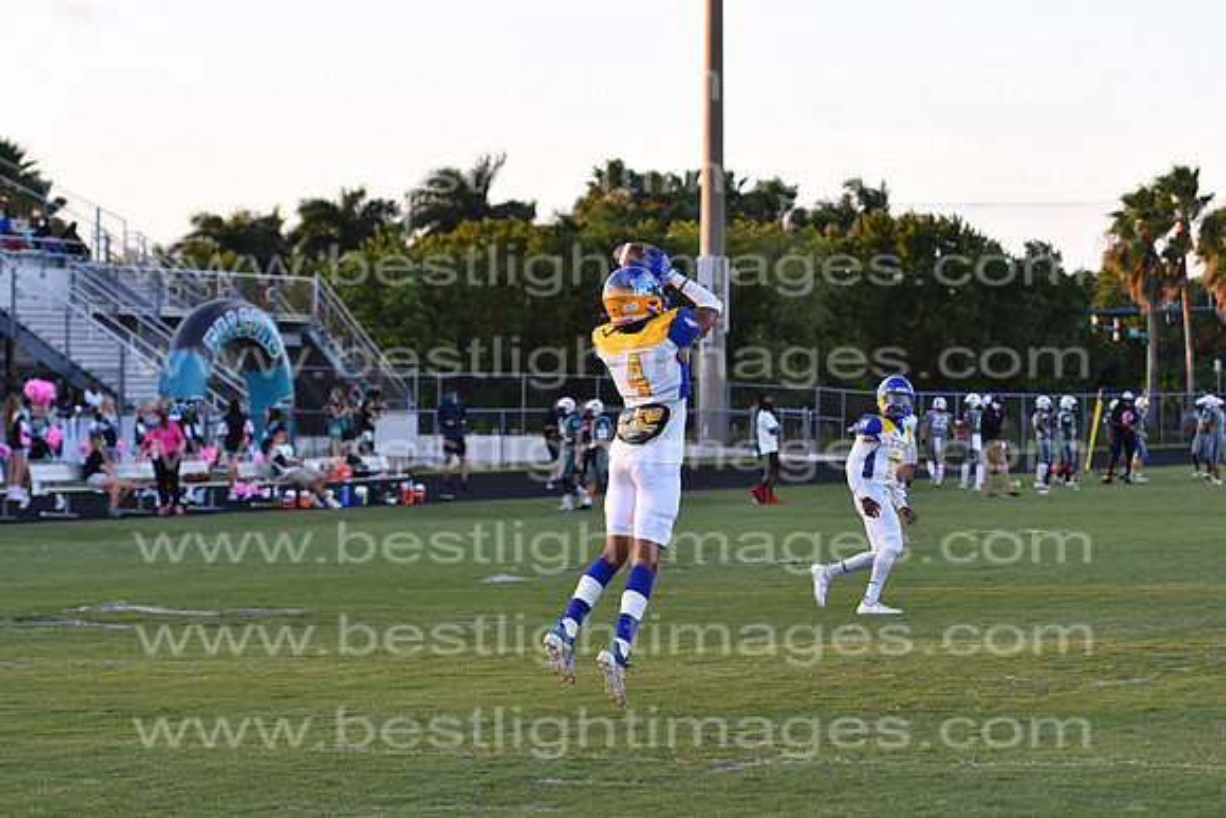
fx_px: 3577
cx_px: 613
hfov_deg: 19.5
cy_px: 409
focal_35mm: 105
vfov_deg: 13.0
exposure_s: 1/1000
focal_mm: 70
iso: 640
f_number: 4
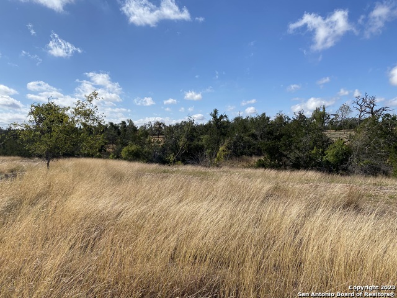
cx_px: 198
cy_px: 149
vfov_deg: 53.1
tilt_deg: -2.4
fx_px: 298
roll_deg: +0.9
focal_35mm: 26
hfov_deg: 67.3
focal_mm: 4.25
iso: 32
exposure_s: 1/4608
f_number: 1.8
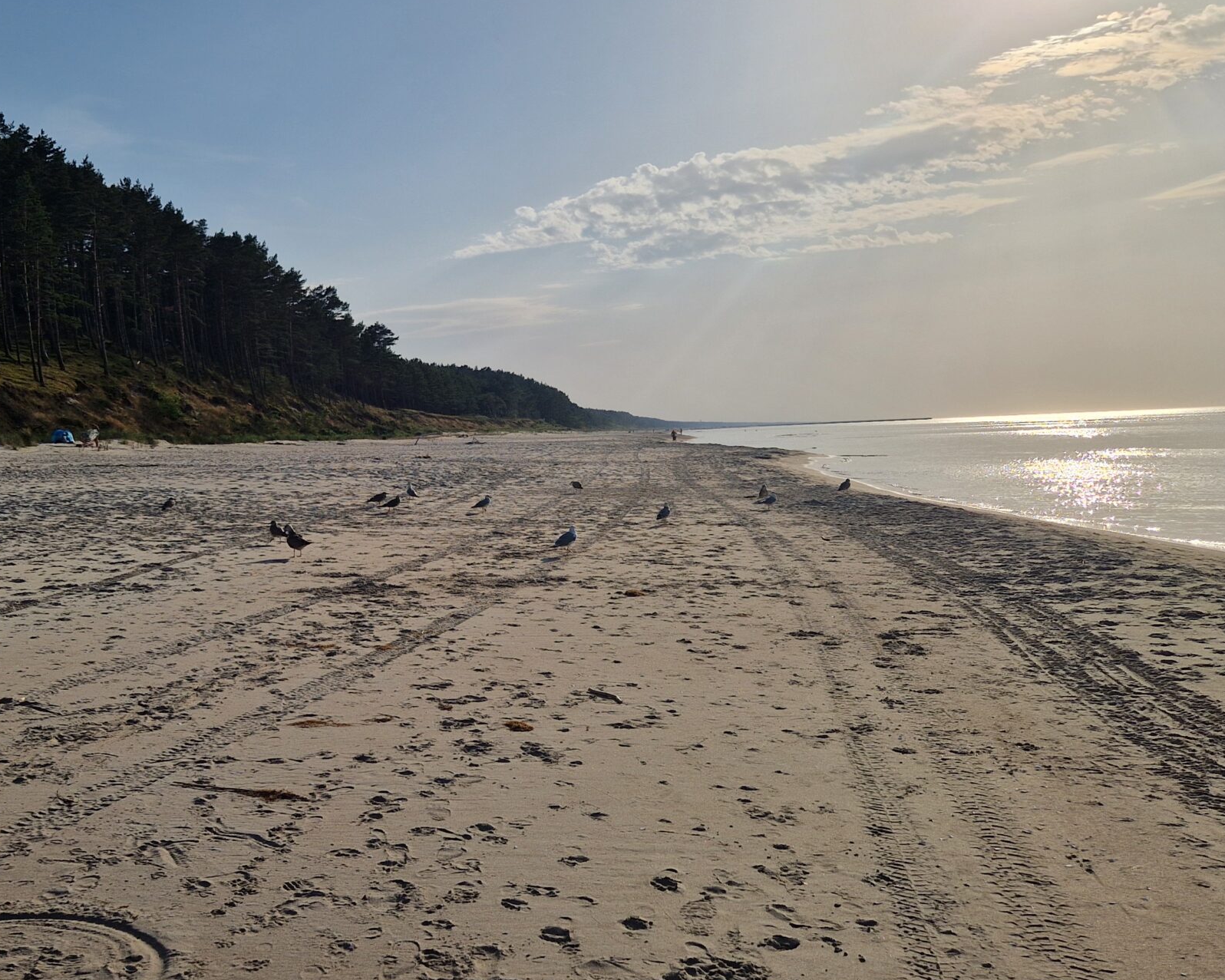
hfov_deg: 49.2
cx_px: 382
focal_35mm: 36
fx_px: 1305
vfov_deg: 41.1
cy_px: 421
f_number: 1.8
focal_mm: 5.4
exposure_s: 1/9504
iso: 50
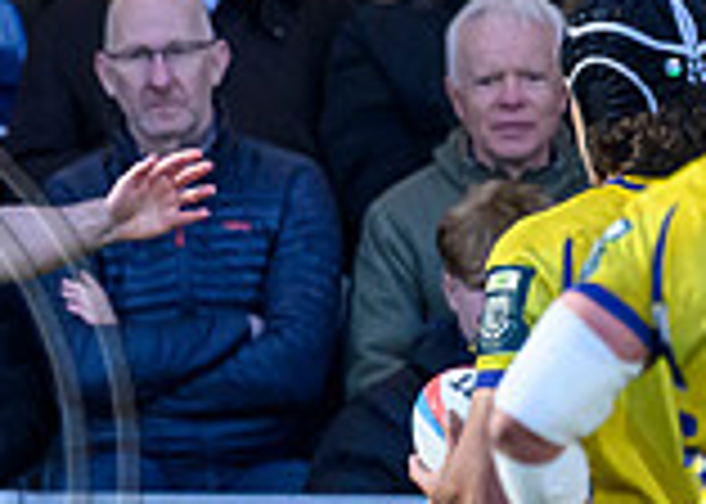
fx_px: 56159
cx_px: -429
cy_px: 201
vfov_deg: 0.5
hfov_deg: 0.7
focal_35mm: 2802
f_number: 4
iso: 5000
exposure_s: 1/800
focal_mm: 560
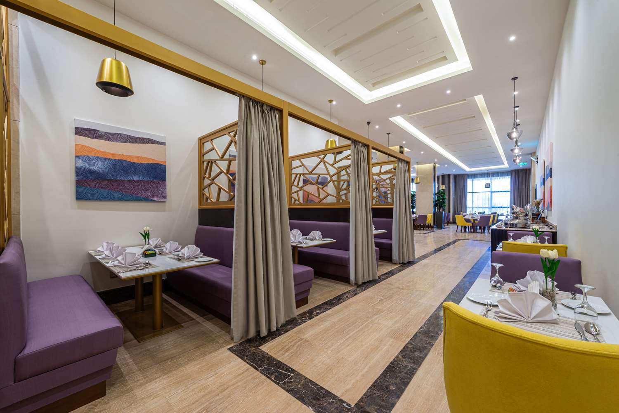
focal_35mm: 14
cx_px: 310
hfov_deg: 104.2
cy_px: 206
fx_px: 241
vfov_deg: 81.2
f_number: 13
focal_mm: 14
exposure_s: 1.6
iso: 100
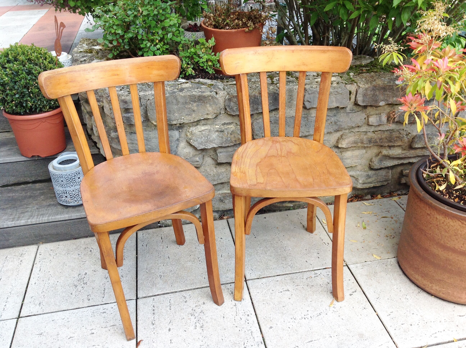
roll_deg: +2.0
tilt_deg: -31.3
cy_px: 174
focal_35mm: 35
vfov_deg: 40.6
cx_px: 233
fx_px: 470
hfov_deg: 52.7
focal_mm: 4.28
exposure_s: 1/120
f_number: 2.4
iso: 64
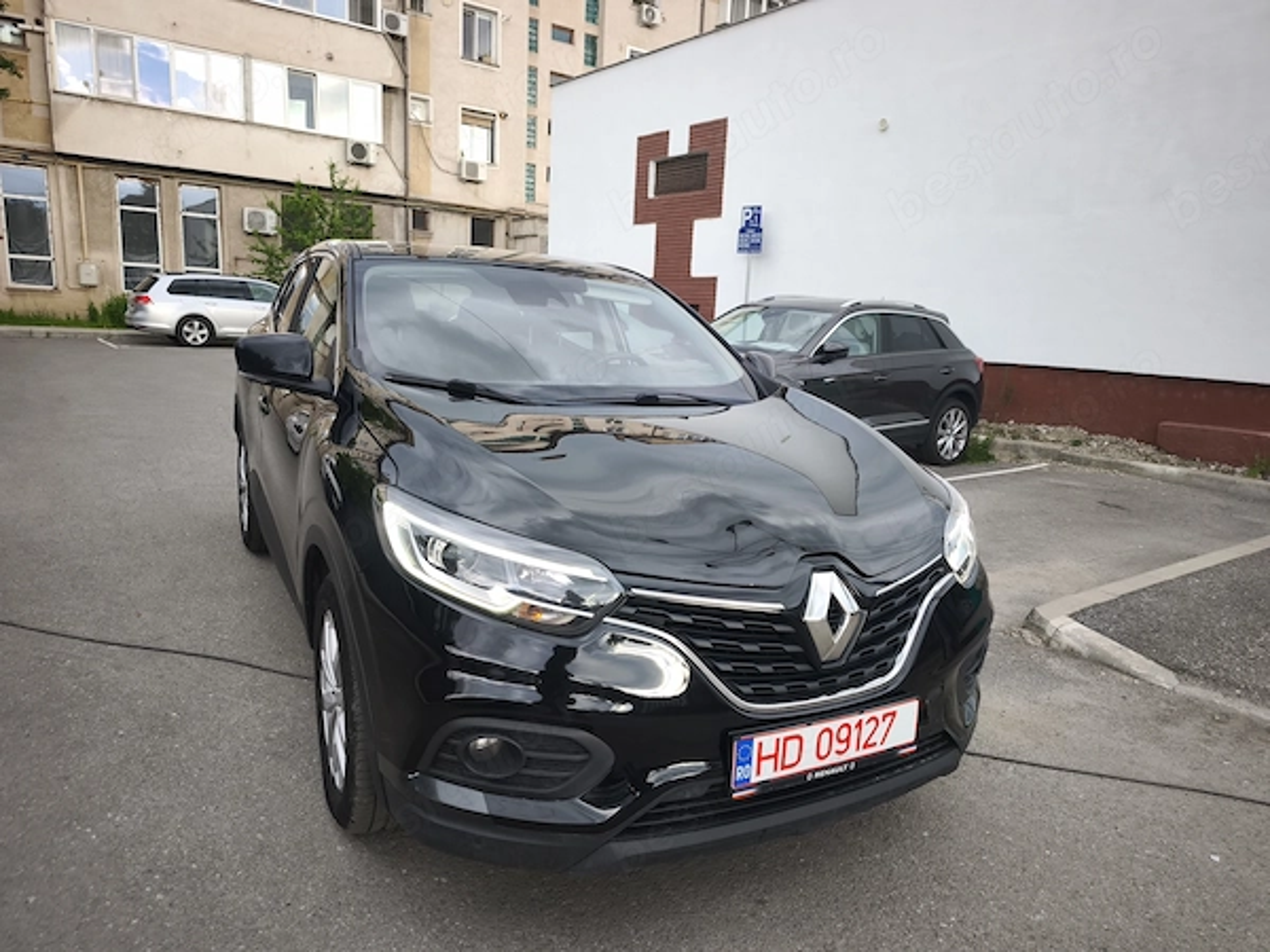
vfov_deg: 58.9
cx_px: 635
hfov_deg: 73.9
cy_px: 476
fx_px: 844
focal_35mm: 23
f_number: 1.6
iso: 50
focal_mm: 6.57
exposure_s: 1/142
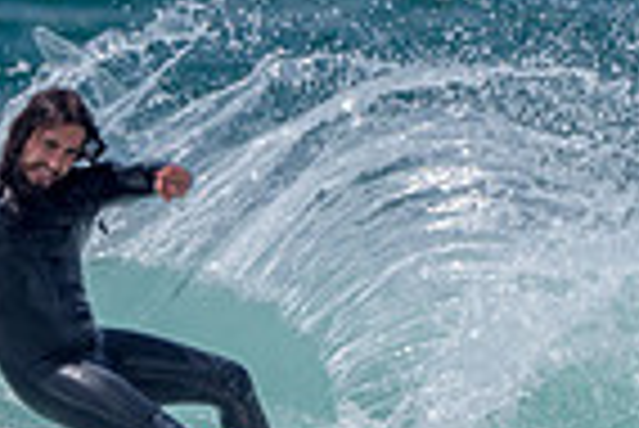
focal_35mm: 2504
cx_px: 30
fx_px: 44491
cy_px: 345
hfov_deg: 0.8
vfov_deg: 0.6
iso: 80
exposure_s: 1/2000
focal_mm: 500
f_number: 5.6
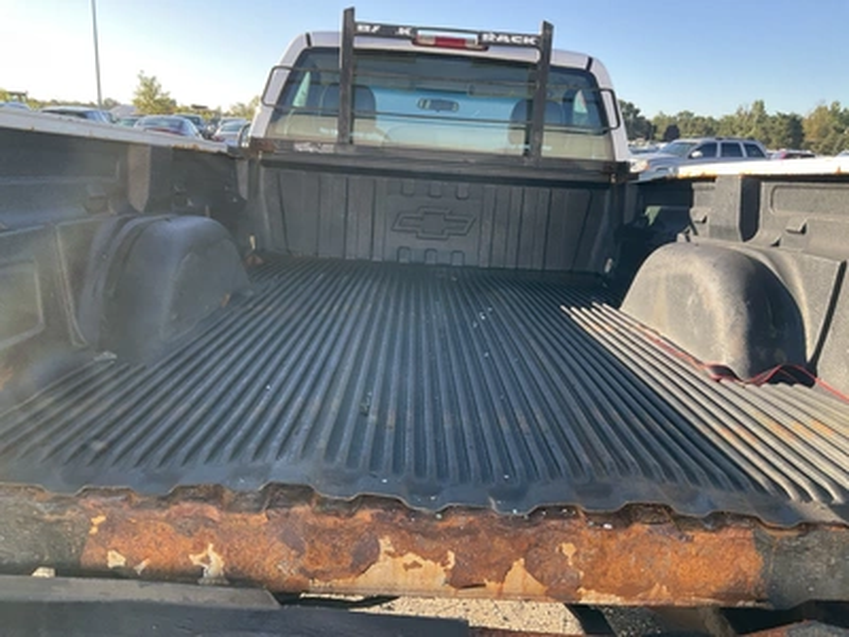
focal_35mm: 29
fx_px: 711
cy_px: 318
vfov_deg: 48.2
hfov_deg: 61.7
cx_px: 424
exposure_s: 1/251
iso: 25
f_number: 1.8
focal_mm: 3
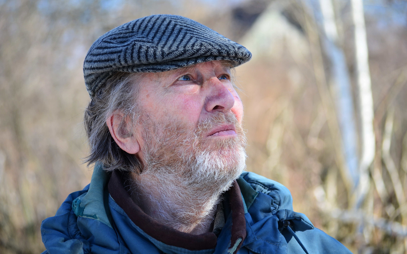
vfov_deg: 10.4
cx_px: 202
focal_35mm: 126
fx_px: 1398
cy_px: 119
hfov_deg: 16.6
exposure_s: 1/200
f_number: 4.2
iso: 110
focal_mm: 82
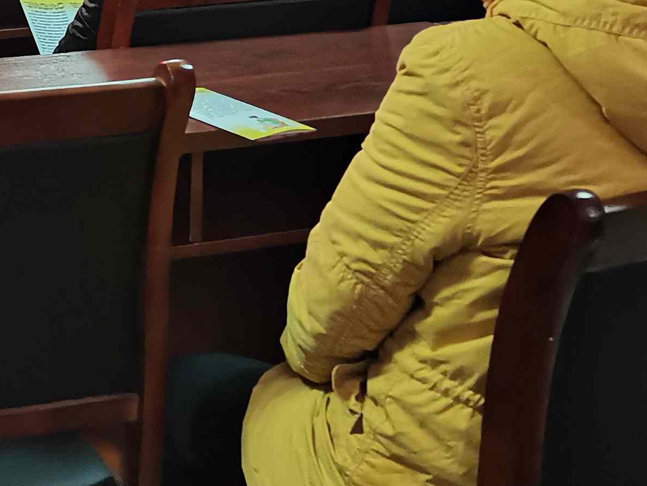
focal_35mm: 100
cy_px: -80
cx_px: -55
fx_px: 1869
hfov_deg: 18.9
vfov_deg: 14.4
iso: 400
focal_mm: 5.58
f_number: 1.8
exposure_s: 1/60
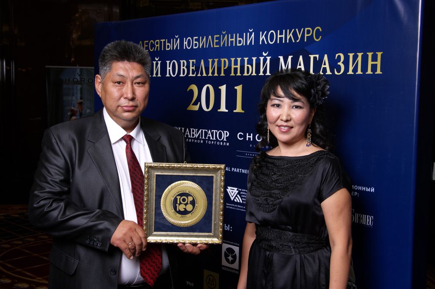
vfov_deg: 28.9
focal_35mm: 46
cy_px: 144
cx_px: 218
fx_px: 561
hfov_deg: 42.4
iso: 200
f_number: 8
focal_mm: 31
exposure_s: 1/60
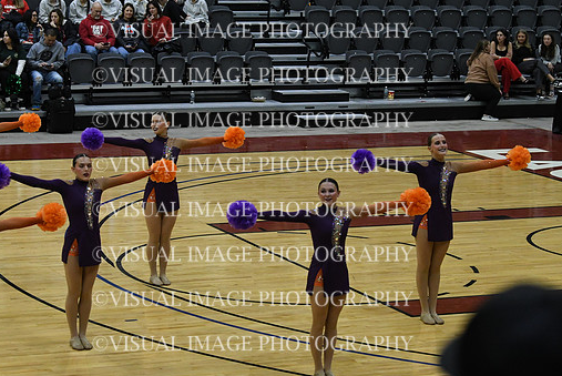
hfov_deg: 17.0
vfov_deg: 11.4
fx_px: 1875
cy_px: 187
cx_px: 253
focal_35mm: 120
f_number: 4
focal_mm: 70
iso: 4000
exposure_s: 1/500
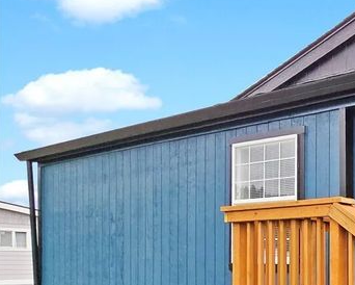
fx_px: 399
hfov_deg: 29.5
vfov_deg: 36.3
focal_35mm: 38
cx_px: 527
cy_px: 267
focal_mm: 2.2
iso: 50
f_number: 2.2
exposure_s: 1/1900
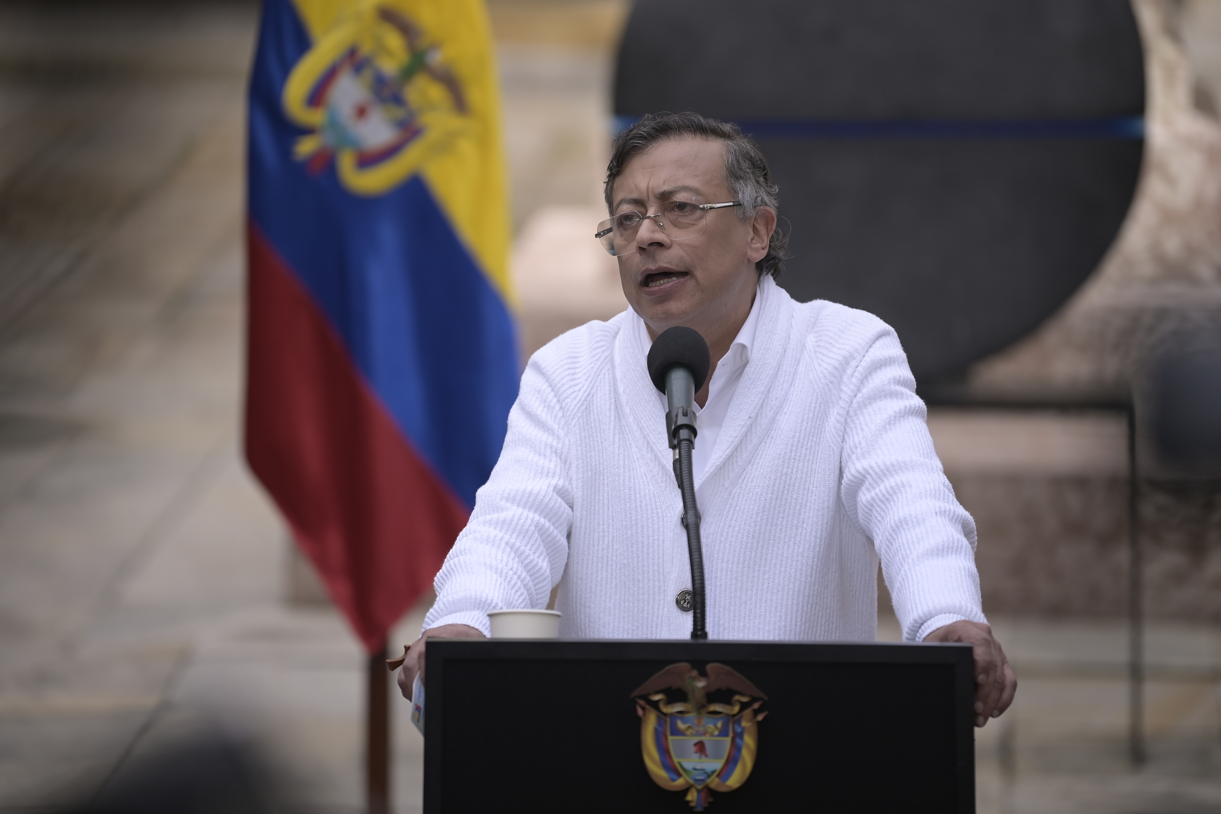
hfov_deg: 11.1
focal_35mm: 185
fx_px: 6274
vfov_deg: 7.4
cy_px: 407
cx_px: 610
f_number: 2.8
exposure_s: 1/4000
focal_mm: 185
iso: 640
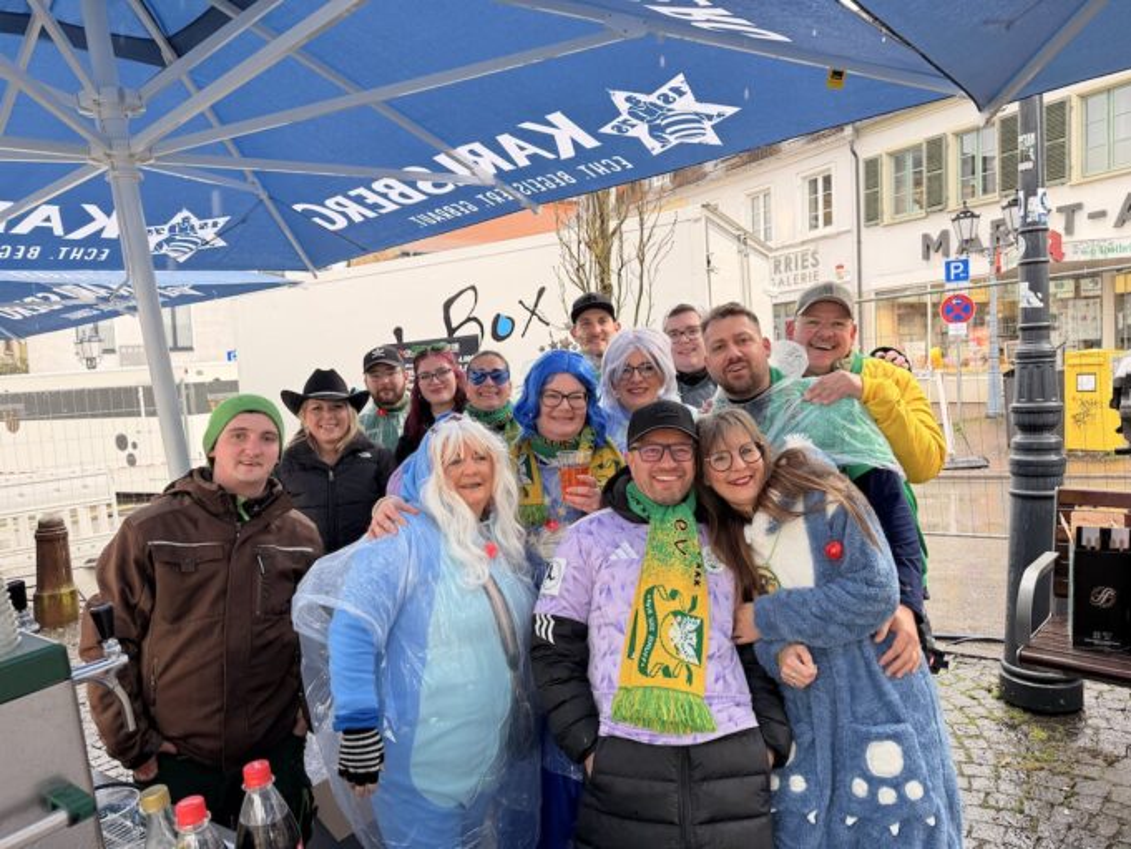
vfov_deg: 56.8
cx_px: 566
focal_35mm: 24
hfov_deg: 71.6
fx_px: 784
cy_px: 424
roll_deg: +3.0
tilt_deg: -4.0
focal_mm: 6.76
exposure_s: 1/170
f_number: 1.78
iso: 80
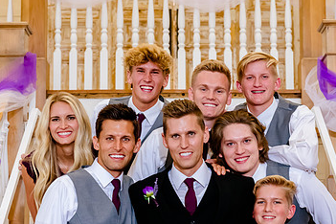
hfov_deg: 17.5
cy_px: 144
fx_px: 1092
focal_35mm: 117
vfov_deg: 11.7
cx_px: 177
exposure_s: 1/200
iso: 2500
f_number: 6.3
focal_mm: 70
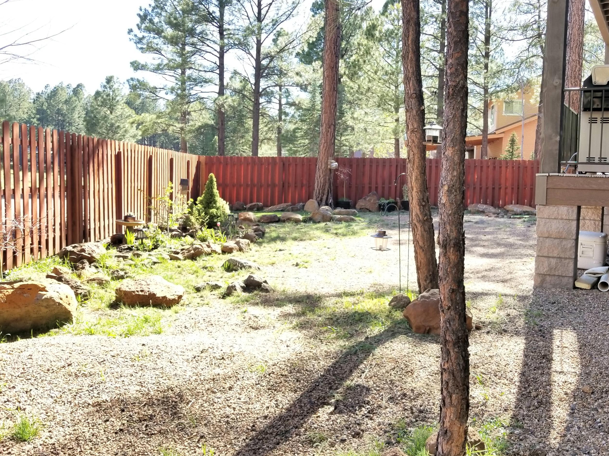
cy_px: 228
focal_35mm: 31
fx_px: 545
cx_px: 353
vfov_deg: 45.4
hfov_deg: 58.1
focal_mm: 4.25
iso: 50
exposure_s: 1/362
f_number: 1.7
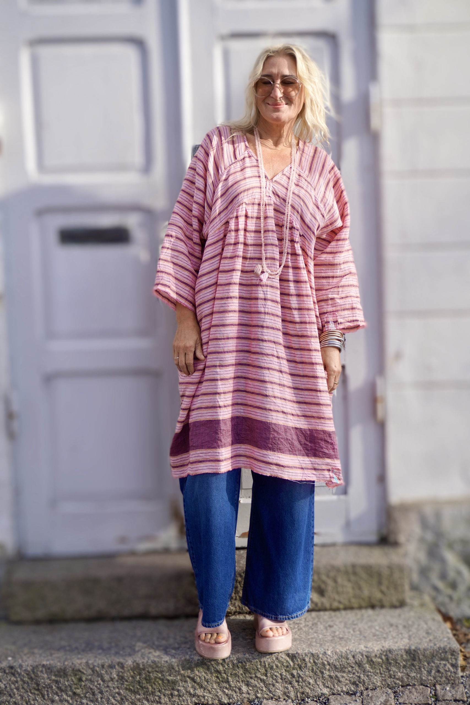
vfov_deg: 40.0
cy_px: 352
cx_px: 235
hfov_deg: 27.3
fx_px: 969
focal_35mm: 50
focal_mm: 33
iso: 100
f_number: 5
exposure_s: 1/320
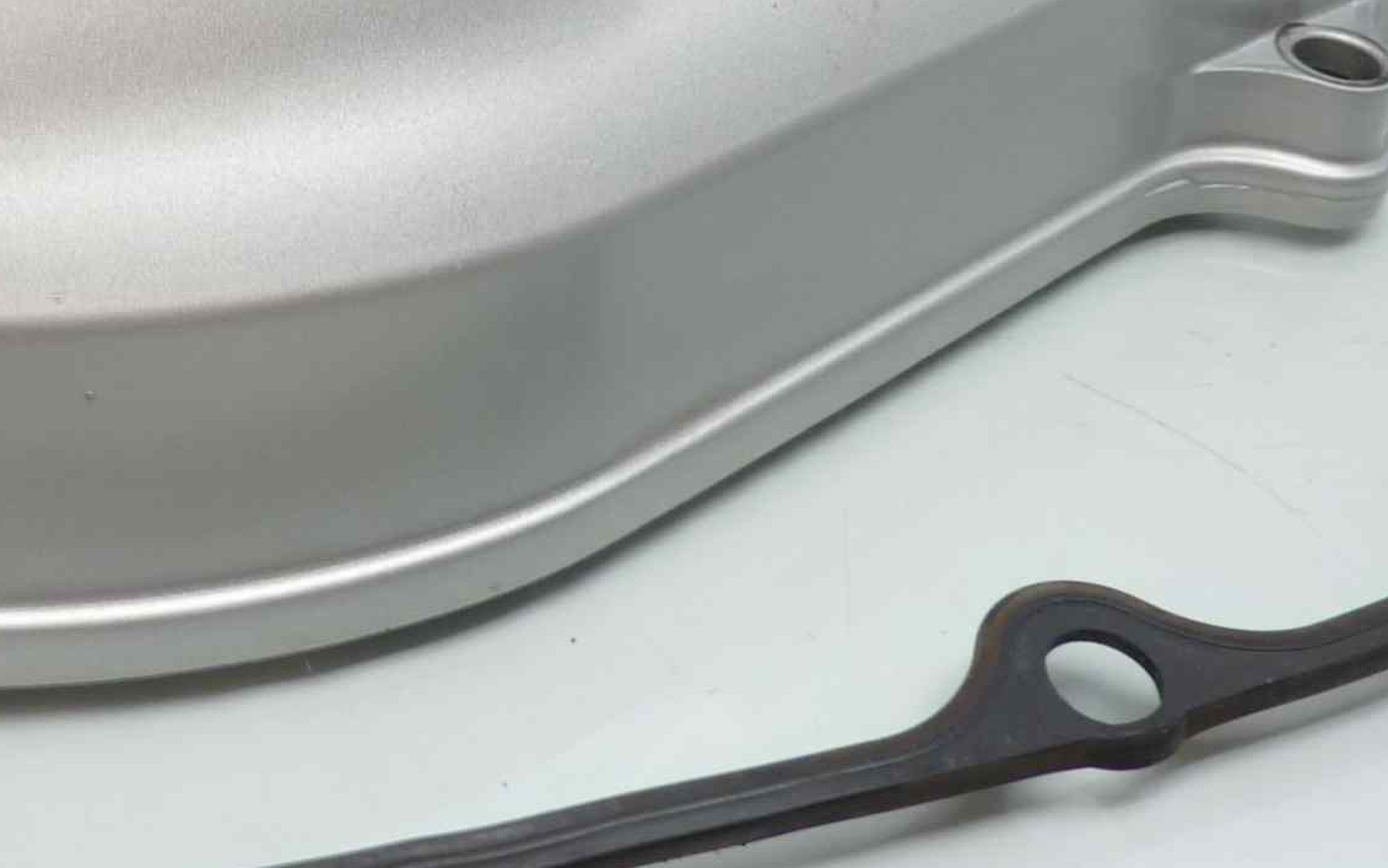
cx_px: 320
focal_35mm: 60
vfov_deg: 20.8
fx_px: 2270
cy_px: -22
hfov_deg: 33.2
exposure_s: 1/15
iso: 80
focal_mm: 4.1
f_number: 3.3
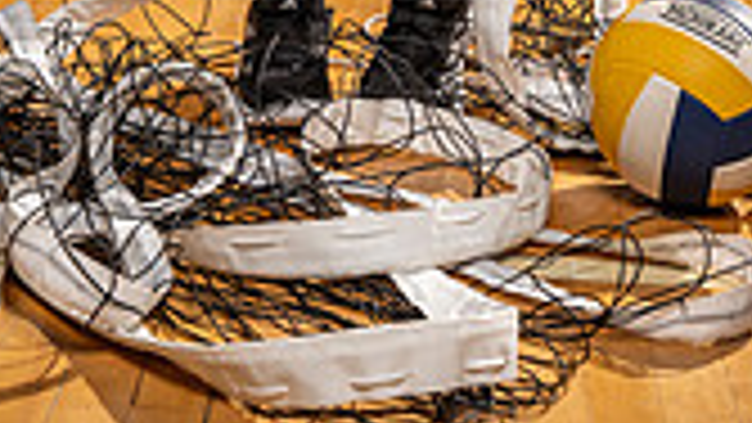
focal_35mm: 110
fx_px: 2194
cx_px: 351
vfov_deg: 10.1
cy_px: -454
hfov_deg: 19.4
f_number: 5.6
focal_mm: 39
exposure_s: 1/250
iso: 125
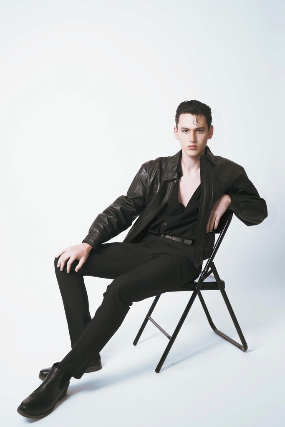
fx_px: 463
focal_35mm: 39
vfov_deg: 49.5
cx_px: 142
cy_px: 214
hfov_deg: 34.2
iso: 160
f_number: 5.6
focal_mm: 39
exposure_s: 1/125
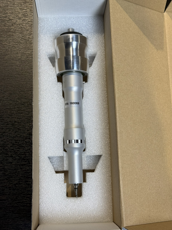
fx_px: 318
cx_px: 86
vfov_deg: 39.7
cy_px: 115
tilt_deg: -79.5
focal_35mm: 48
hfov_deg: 30.3
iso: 64
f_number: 1.78
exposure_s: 1/120
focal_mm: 6.76
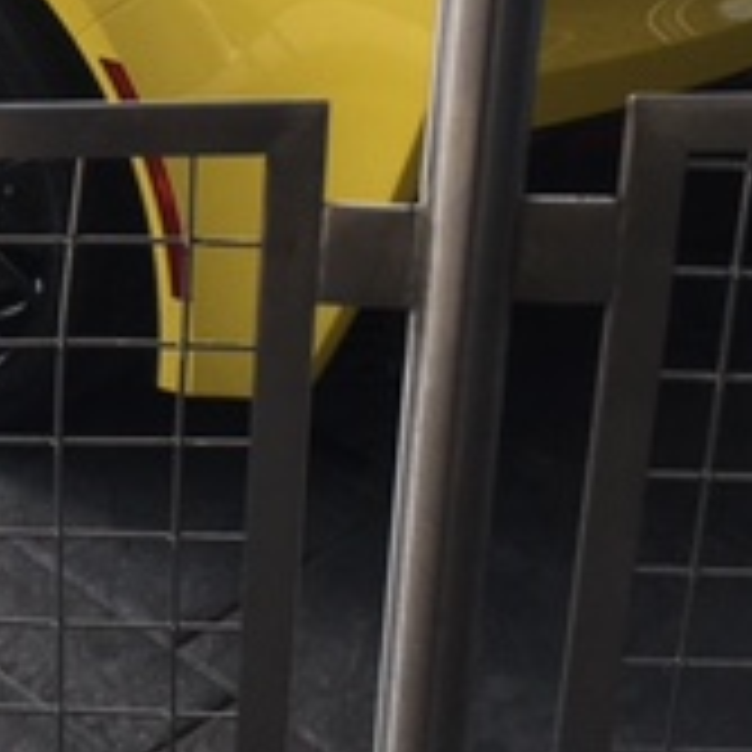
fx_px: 2409
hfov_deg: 16.8
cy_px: -41
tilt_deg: -25.5
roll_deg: +2.8
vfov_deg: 17.2
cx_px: -207
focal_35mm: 98
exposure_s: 1/855
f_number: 2.2
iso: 25
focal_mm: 4.15
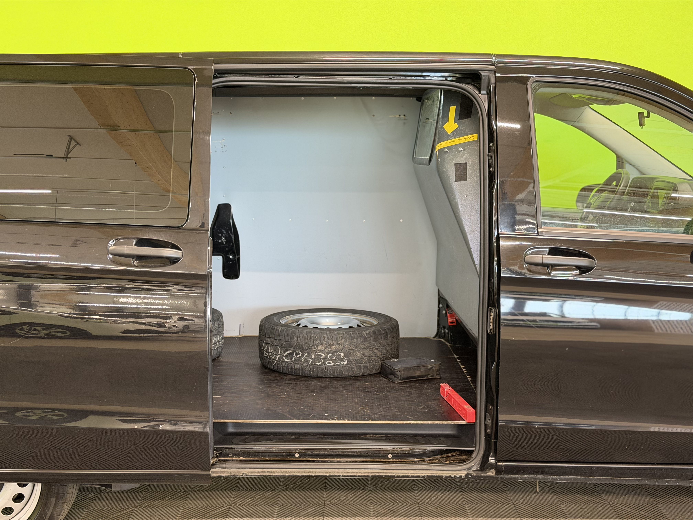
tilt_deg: -6.2
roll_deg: +0.6
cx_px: 346
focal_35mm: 48
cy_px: 260
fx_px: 961
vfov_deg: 30.3
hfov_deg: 39.7
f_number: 1.78
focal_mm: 6.76
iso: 250
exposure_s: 1/53
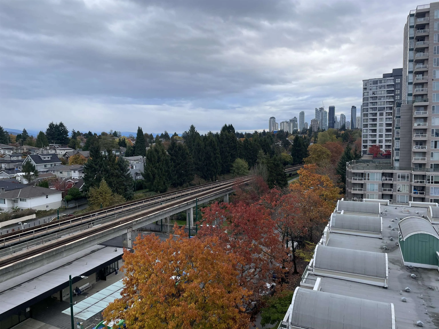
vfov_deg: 53.1
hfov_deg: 67.3
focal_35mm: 26
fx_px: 330
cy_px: 164
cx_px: 220
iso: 32
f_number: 1.6
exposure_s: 1/812
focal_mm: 4.2
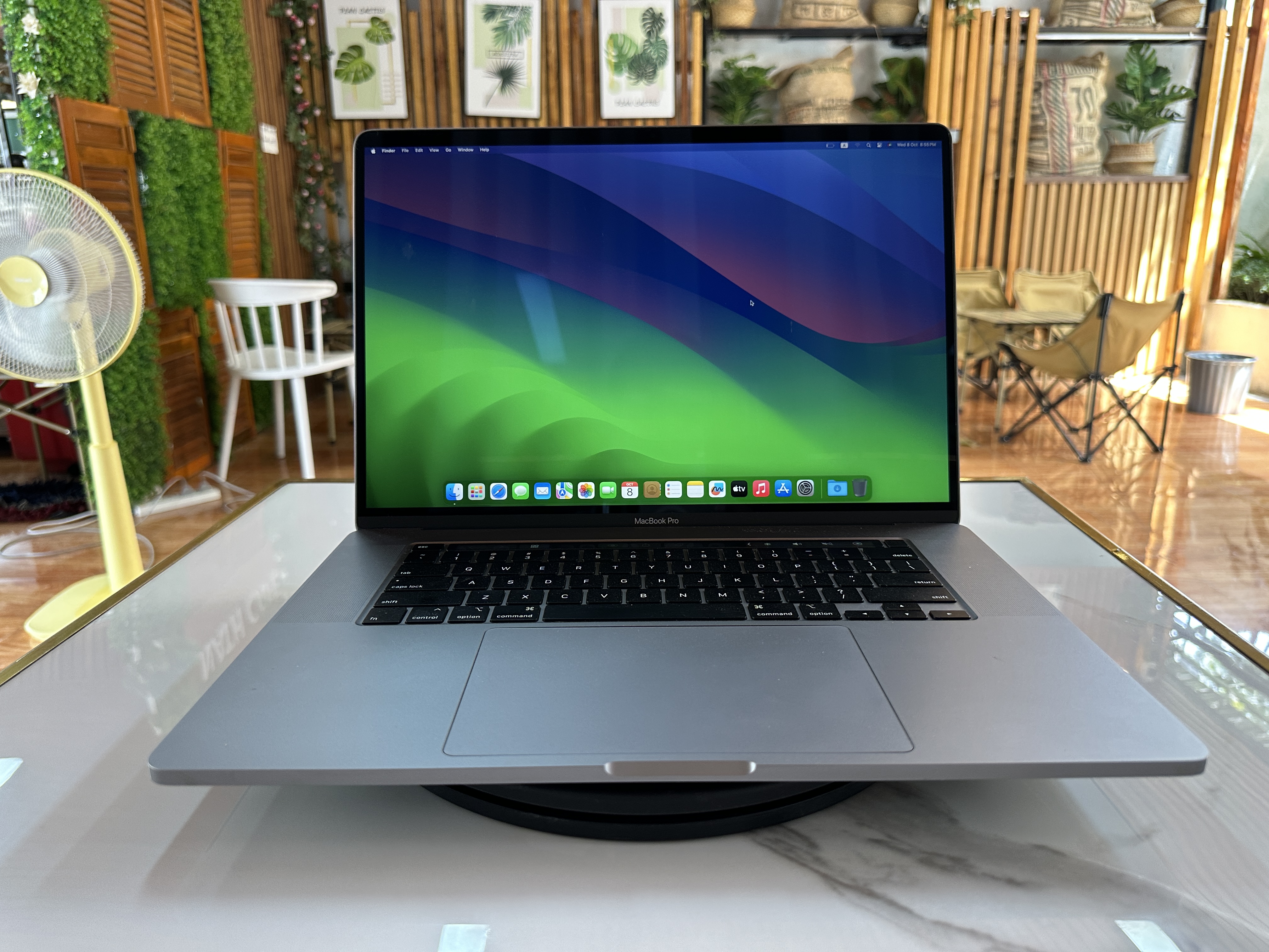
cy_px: 476
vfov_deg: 56.8
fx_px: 880
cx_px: 634
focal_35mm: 24
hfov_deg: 71.6
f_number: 1.78
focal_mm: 6.86
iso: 200
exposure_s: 1/100
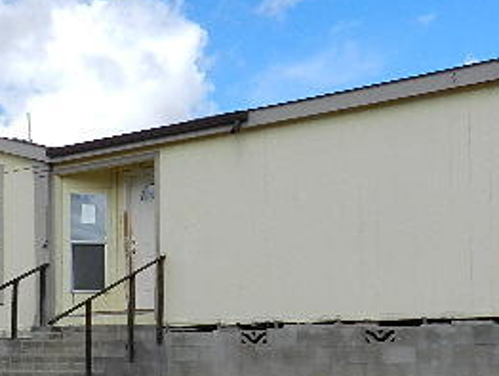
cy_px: 326
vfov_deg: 23.5
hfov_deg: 30.8
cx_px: 93
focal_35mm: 61
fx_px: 880
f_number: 4.5
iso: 160
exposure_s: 1/800
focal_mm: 4.5
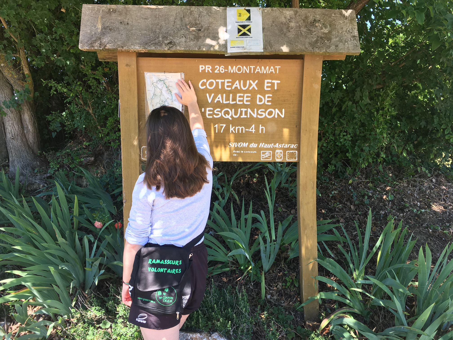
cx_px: 226
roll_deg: -2.4
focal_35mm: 29
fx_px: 380
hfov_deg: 61.7
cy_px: 170
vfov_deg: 48.2
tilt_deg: -6.4
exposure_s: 1/103
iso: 25
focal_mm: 4.15
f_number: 2.2
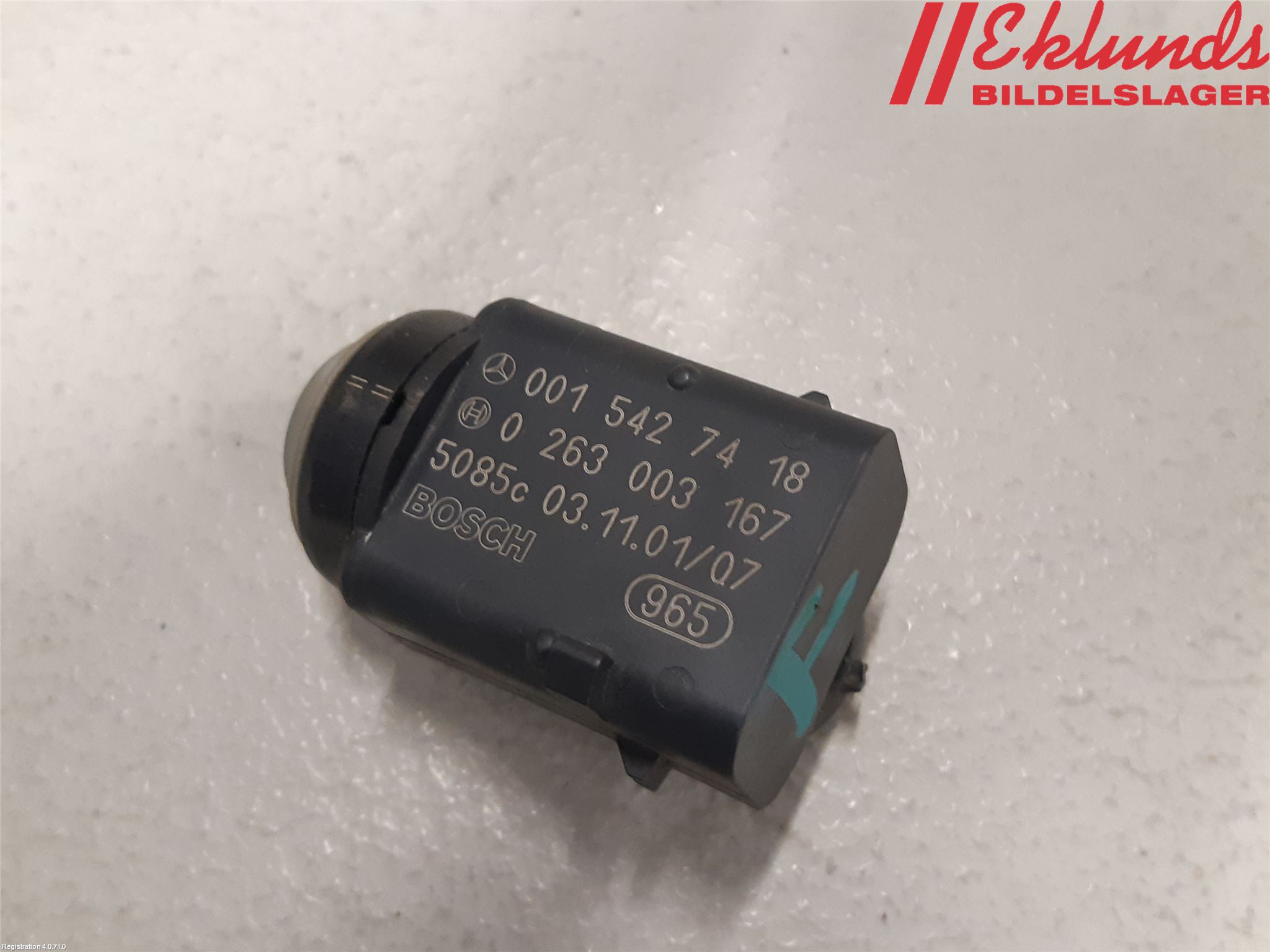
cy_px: 476
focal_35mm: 26
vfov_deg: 53.1
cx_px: 635
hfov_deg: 67.3
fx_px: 954
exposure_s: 1/33
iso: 250
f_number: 1.7
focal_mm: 3.93
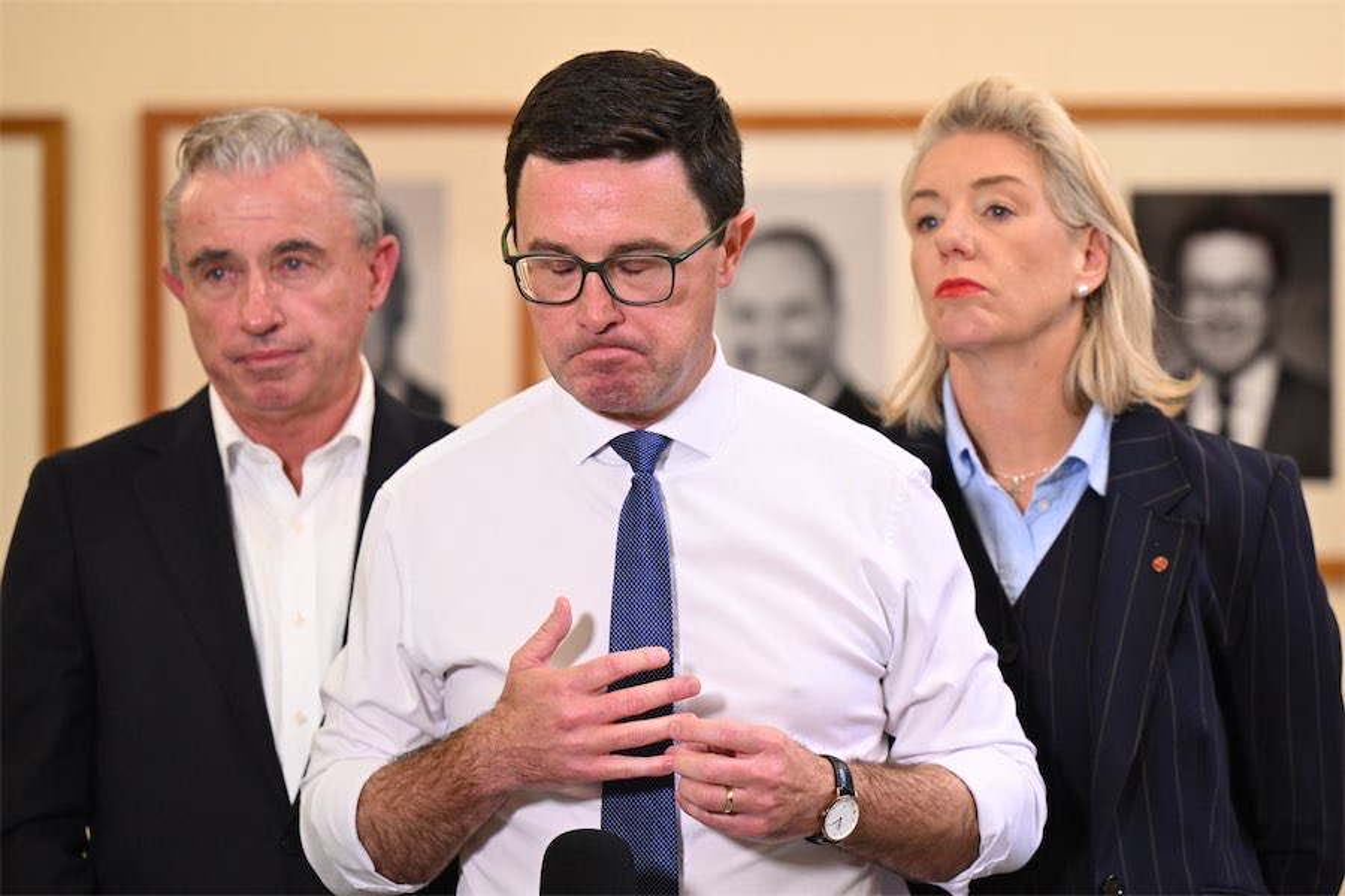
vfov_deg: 11.0
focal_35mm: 125
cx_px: 672
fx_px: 4670
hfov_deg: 16.4
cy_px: 448
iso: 2000
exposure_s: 1/400
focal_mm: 125
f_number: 2.8
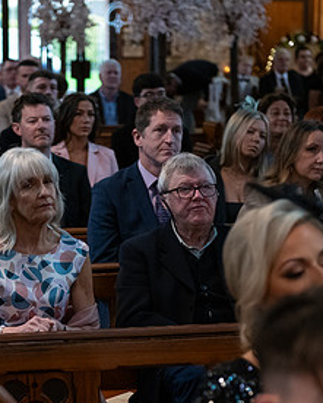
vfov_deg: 13.9
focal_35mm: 138
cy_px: 278
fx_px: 1648
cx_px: 41
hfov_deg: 11.1
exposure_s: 1/160
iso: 1250
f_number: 3.5
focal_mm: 70
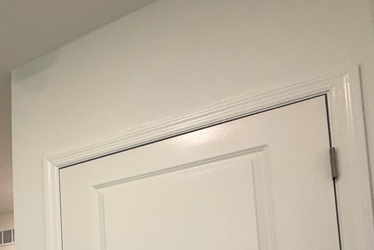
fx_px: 395
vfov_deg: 30.2
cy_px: 295
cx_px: -101
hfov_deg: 35.9
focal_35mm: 38
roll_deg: +0.2
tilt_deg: +5.9
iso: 320
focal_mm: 2.22
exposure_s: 1/120
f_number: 2.2
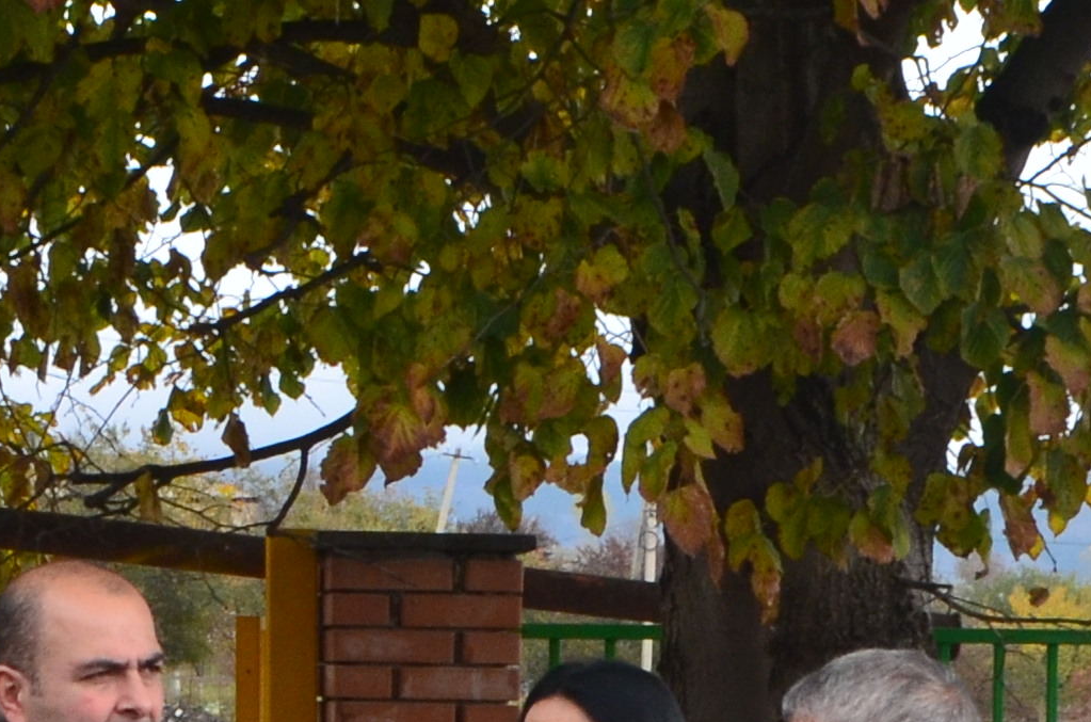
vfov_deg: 8.4
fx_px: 4807
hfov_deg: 12.9
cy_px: 1160
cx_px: 141
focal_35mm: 159
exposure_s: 1/160
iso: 400
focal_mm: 22
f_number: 10
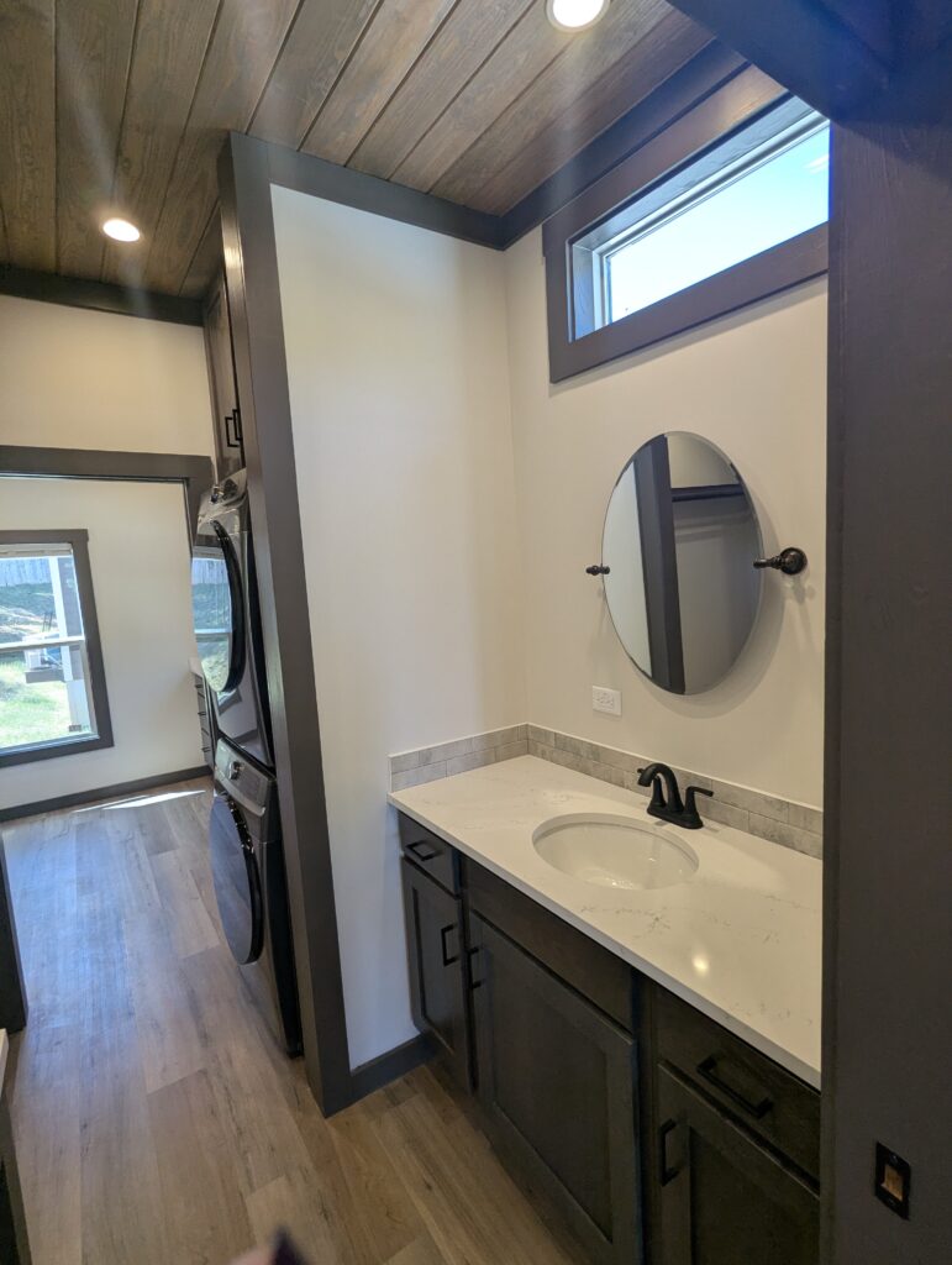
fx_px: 585
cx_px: 476
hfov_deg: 78.2
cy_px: 632
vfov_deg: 94.4
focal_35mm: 16
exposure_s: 1/120
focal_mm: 2.35
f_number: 2.2
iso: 81
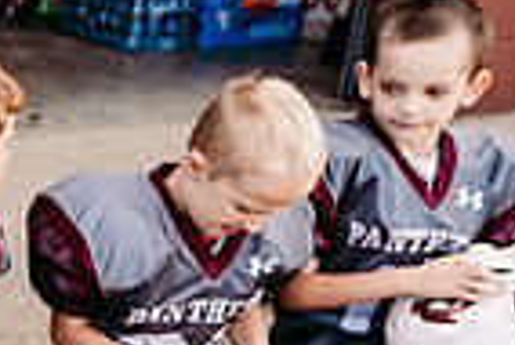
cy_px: 332
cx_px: -381
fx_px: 1403
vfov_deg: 13.8
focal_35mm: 98
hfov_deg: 17.4
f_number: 3.5
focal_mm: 24
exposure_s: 1/400
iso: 160
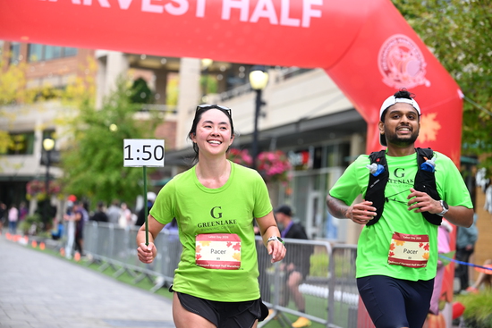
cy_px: 164
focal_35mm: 84
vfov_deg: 16.3
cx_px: 246
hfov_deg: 24.2
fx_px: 1148
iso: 800
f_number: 2.8
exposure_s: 1/2000
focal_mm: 84
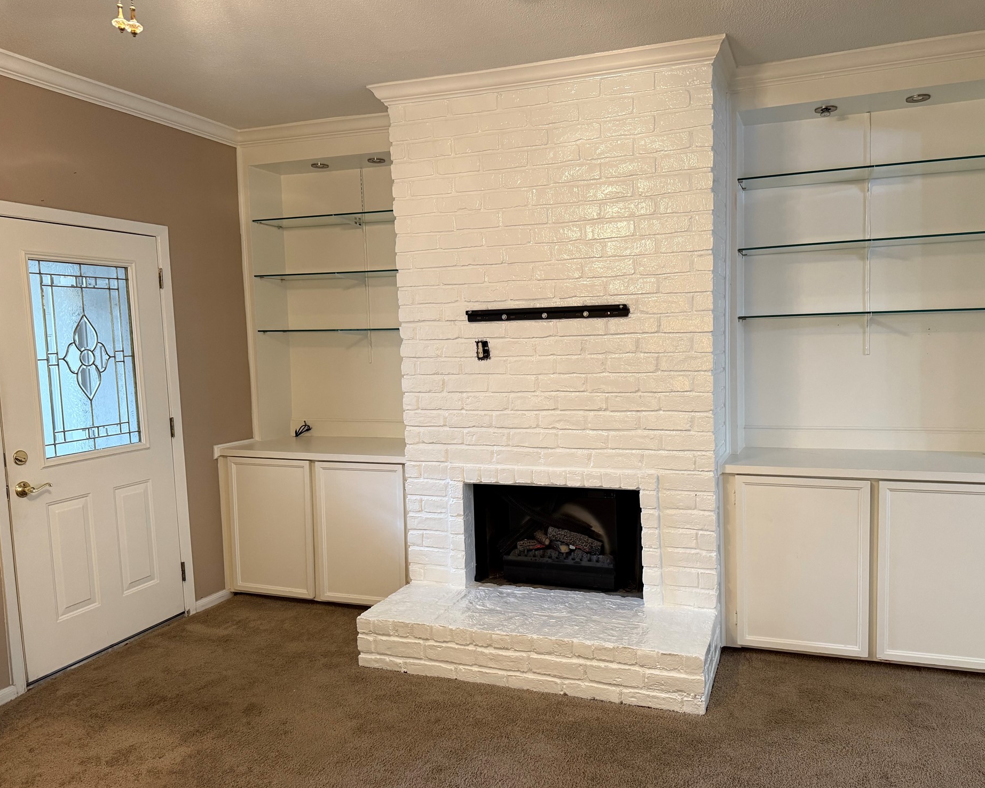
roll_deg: +2.1
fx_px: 758
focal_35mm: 26
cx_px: 533
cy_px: 400
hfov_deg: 65.9
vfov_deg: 54.9
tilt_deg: -4.9
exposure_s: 1/60
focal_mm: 6.76
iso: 320
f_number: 1.78
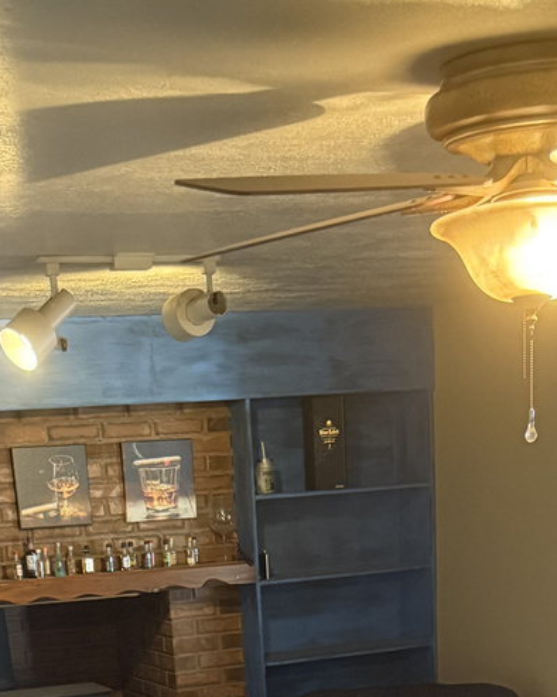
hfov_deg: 21.0
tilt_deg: -20.4
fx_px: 1505
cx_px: 245
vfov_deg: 21.9
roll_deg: +3.4
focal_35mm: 73
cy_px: 1031
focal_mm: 6.76
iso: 800
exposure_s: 1/40
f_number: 1.78
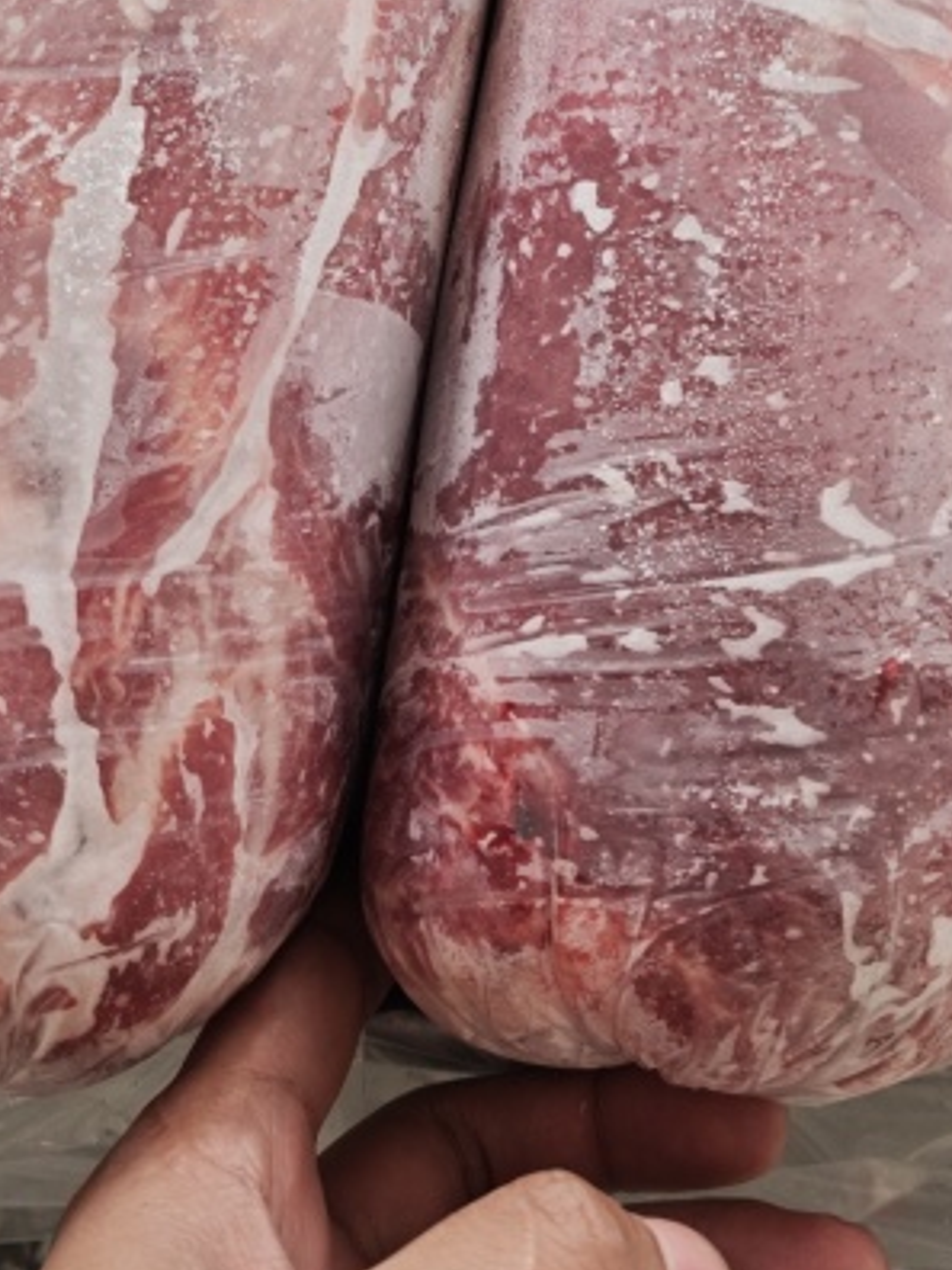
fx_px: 2273
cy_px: -229
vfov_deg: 27.6
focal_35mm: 62
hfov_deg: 23.1
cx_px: 837
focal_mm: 6.55
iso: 50
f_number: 1.62
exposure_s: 1/162
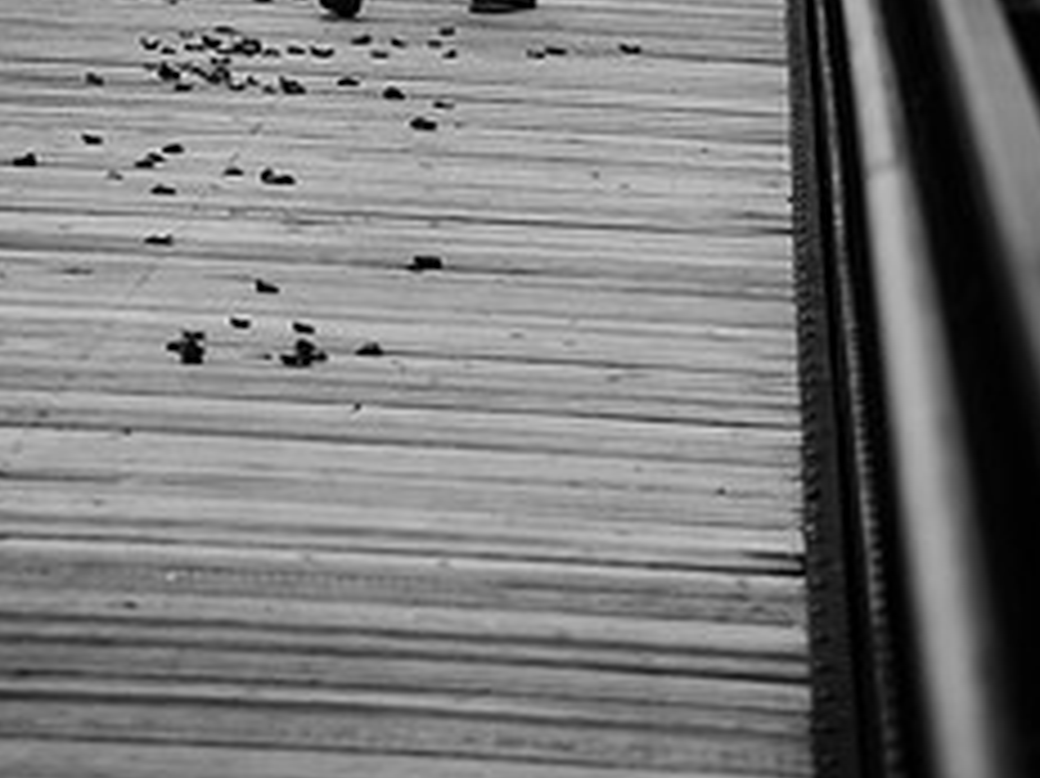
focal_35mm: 225
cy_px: -211
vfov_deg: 6.5
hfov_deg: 8.8
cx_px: 410
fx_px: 6756
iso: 320
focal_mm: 120
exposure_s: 1/800
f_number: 4
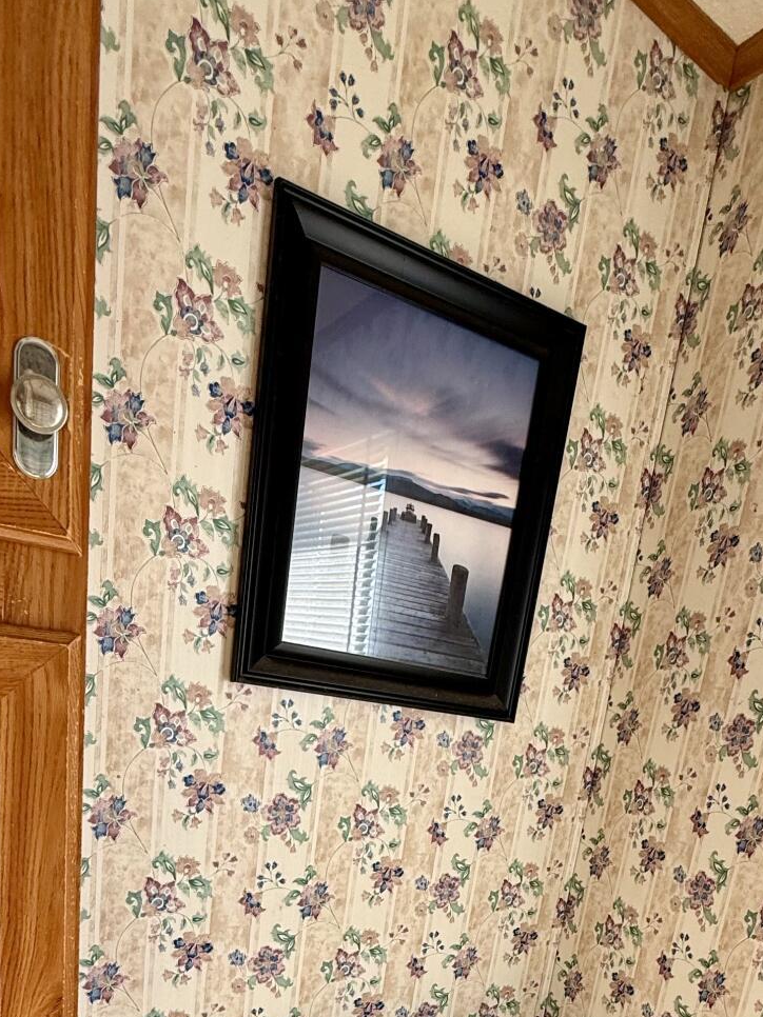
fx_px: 853
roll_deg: -9.6
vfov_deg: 53.3
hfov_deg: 48.0
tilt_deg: -15.5
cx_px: 444
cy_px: 932
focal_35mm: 29
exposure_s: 1/99
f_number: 2.2
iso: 64
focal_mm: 2.22
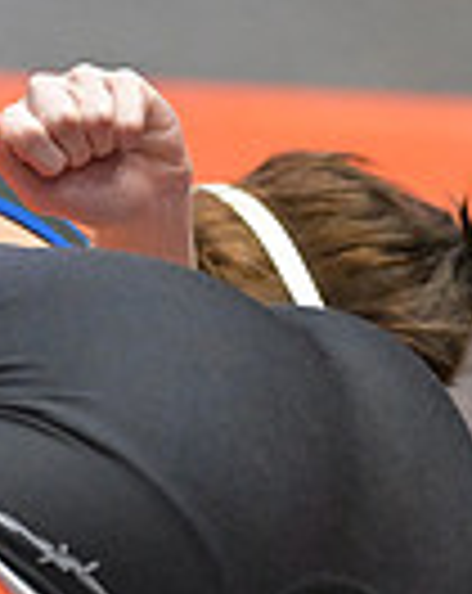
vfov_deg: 2.8
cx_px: -728
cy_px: 538
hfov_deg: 2.2
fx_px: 12318
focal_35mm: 703
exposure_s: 1/800
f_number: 2.8
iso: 6400
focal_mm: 170
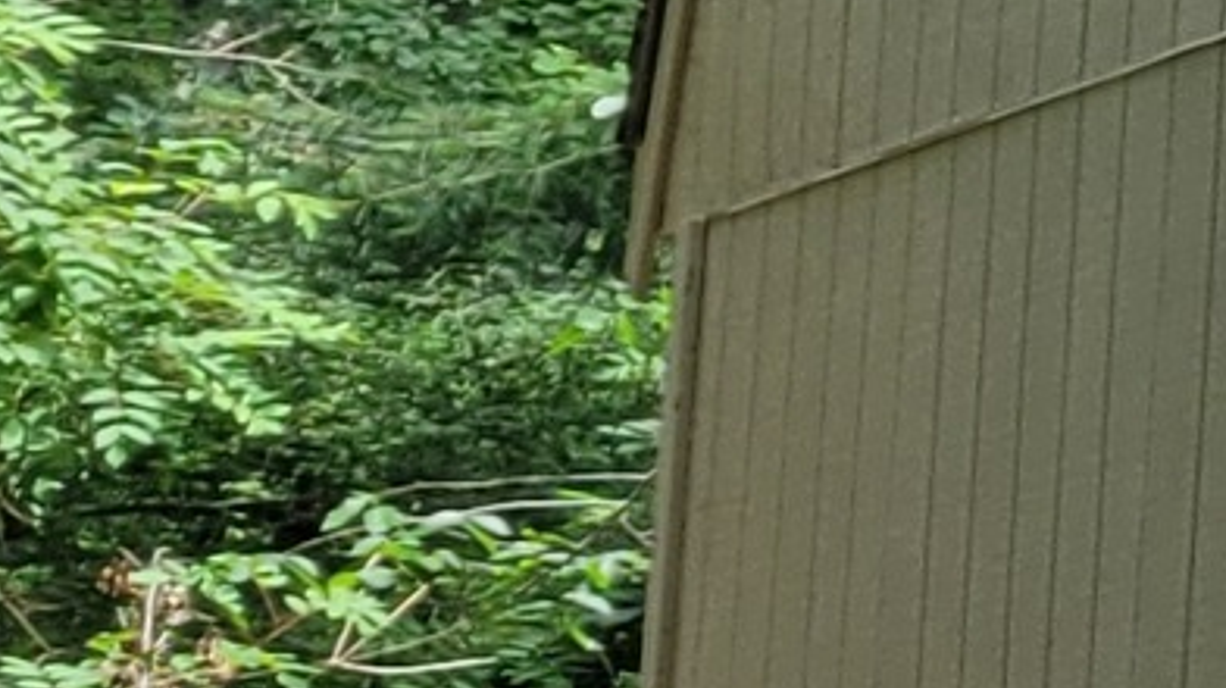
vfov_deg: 5.4
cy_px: -178
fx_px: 7213
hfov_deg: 7.5
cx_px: 4585
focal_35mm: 222
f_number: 1.8
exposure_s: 1/199
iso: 40
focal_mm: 5.4
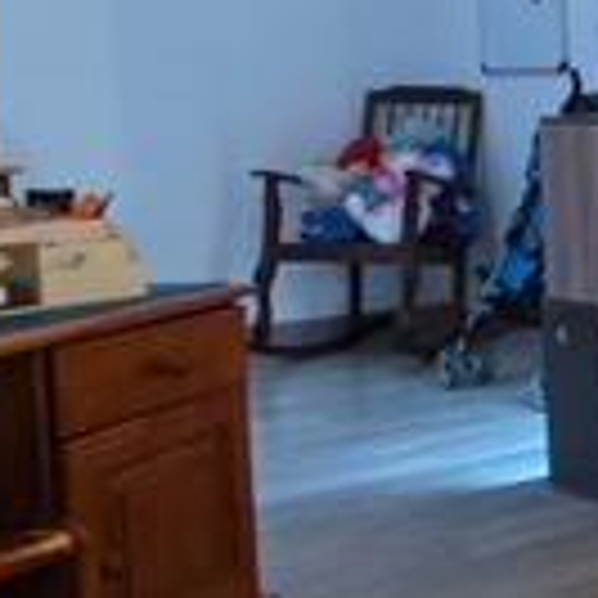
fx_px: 1349
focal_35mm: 69
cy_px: 261
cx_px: 1165
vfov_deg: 25.0
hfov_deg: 18.0
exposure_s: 1/50
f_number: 1.9
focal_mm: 2.2
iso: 500
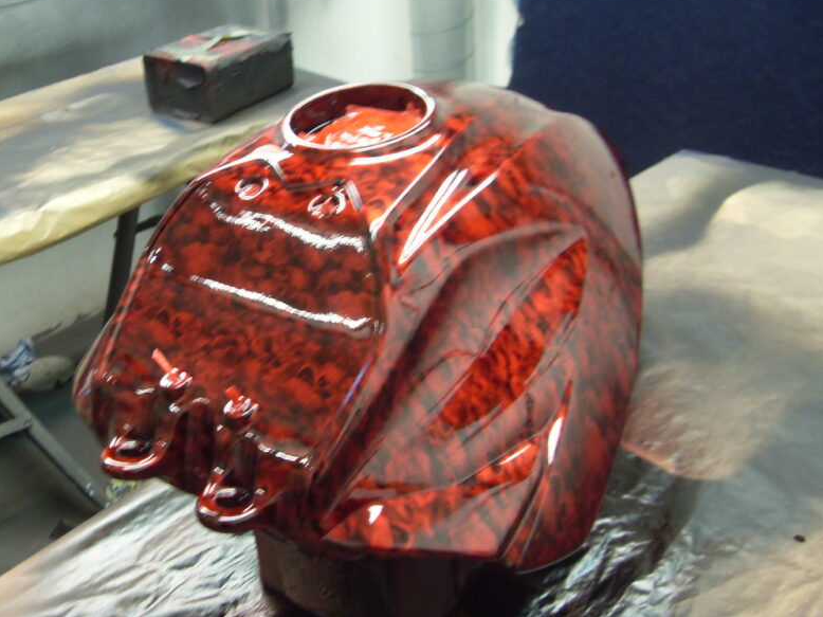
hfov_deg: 51.4
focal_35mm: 36
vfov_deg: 39.6
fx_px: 856
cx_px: 404
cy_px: 302
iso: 200
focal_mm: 6.3
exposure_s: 1/20
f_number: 2.8
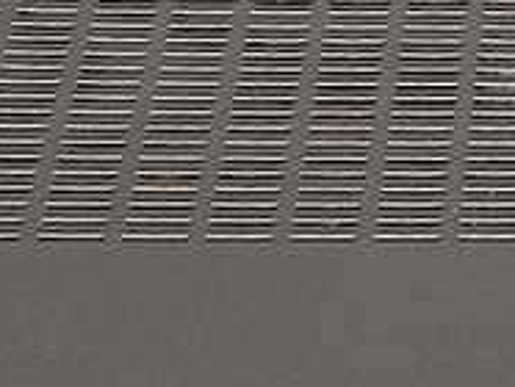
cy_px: 301
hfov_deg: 8.5
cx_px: 764
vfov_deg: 6.6
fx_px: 3382
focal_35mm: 227
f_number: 3.9
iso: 100
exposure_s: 1/5
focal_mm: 7.8
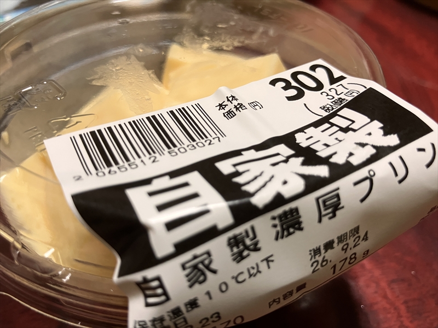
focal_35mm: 28
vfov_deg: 49.7
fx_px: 354
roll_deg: -3.2
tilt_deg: -44.3
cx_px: 219
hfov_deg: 63.4
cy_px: 164
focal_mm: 3.99
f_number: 1.8
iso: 100
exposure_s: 1/60
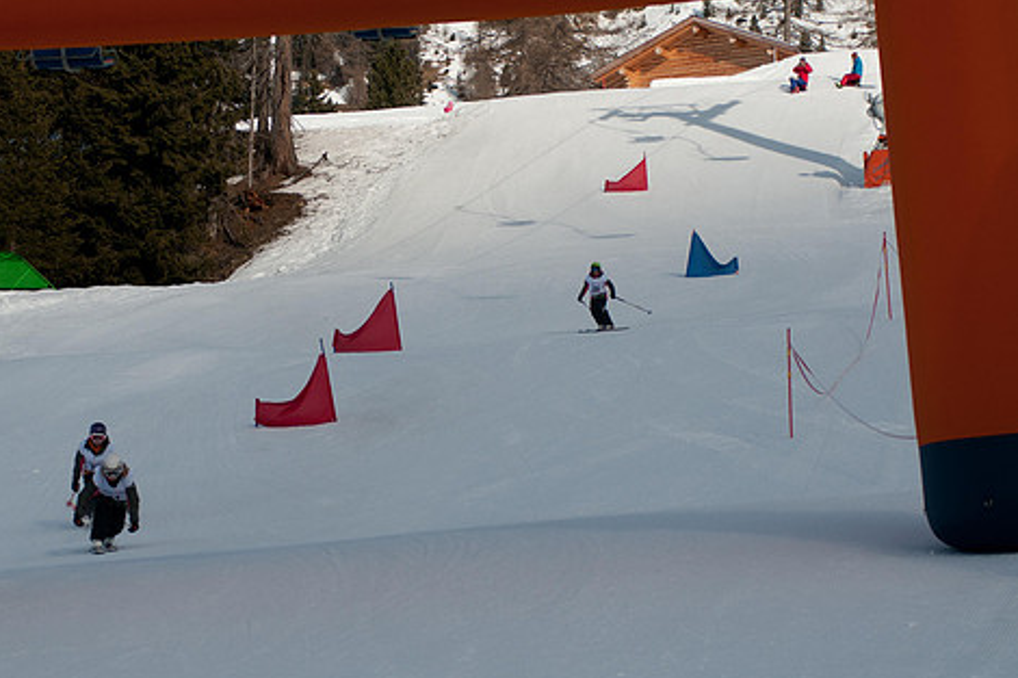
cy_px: 296
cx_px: 396
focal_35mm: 148
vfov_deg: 9.3
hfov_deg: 13.9
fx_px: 4183
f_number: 3.5
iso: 200
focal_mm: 80
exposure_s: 1/1250
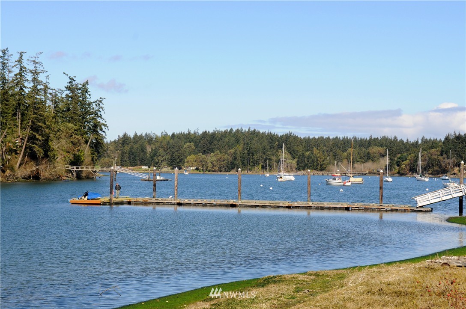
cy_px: 154
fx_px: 1066
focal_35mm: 82
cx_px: 233
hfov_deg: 24.7
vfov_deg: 16.5
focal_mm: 55
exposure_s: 1/320
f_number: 9
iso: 200
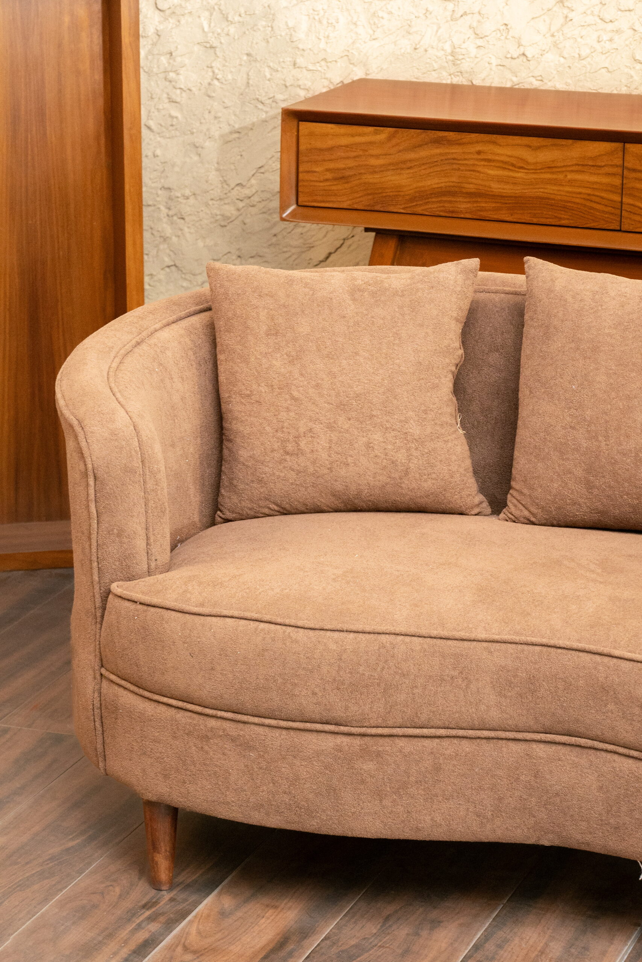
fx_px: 2808
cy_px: 481
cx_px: 321
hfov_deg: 13.0
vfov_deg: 19.5
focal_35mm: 105
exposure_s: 1/200
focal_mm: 70
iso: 3200
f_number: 5.6
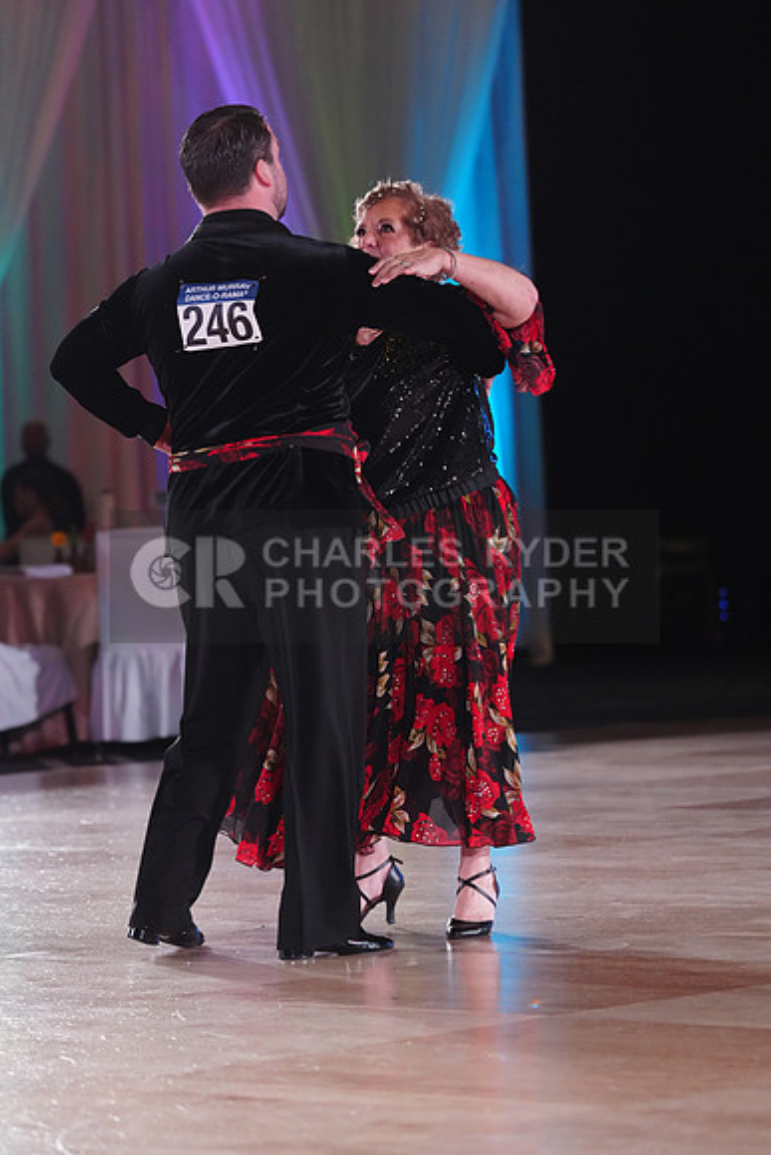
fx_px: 4527
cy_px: 578
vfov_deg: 14.5
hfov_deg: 9.7
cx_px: 386
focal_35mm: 141
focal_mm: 141
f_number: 4
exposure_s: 1/400
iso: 3200
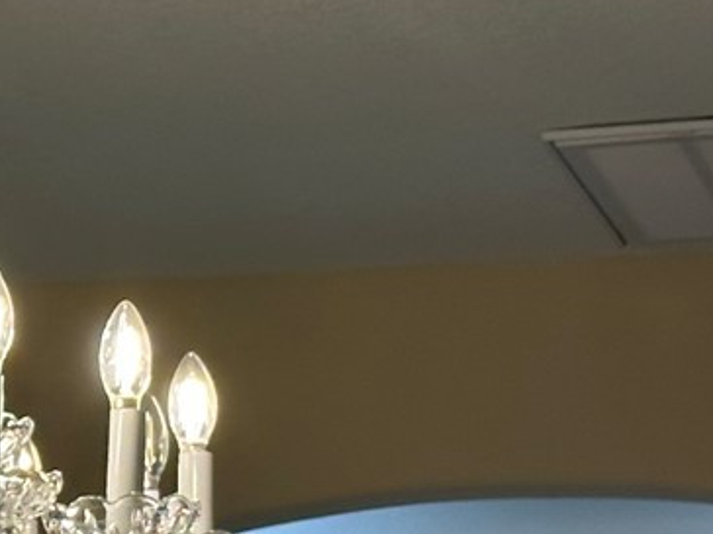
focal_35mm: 211
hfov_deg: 9.1
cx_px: -472
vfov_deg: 7.0
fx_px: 4346
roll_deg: -3.2
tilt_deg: +9.7
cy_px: 499
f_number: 1.78
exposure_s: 1/139
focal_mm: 6.86
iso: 50
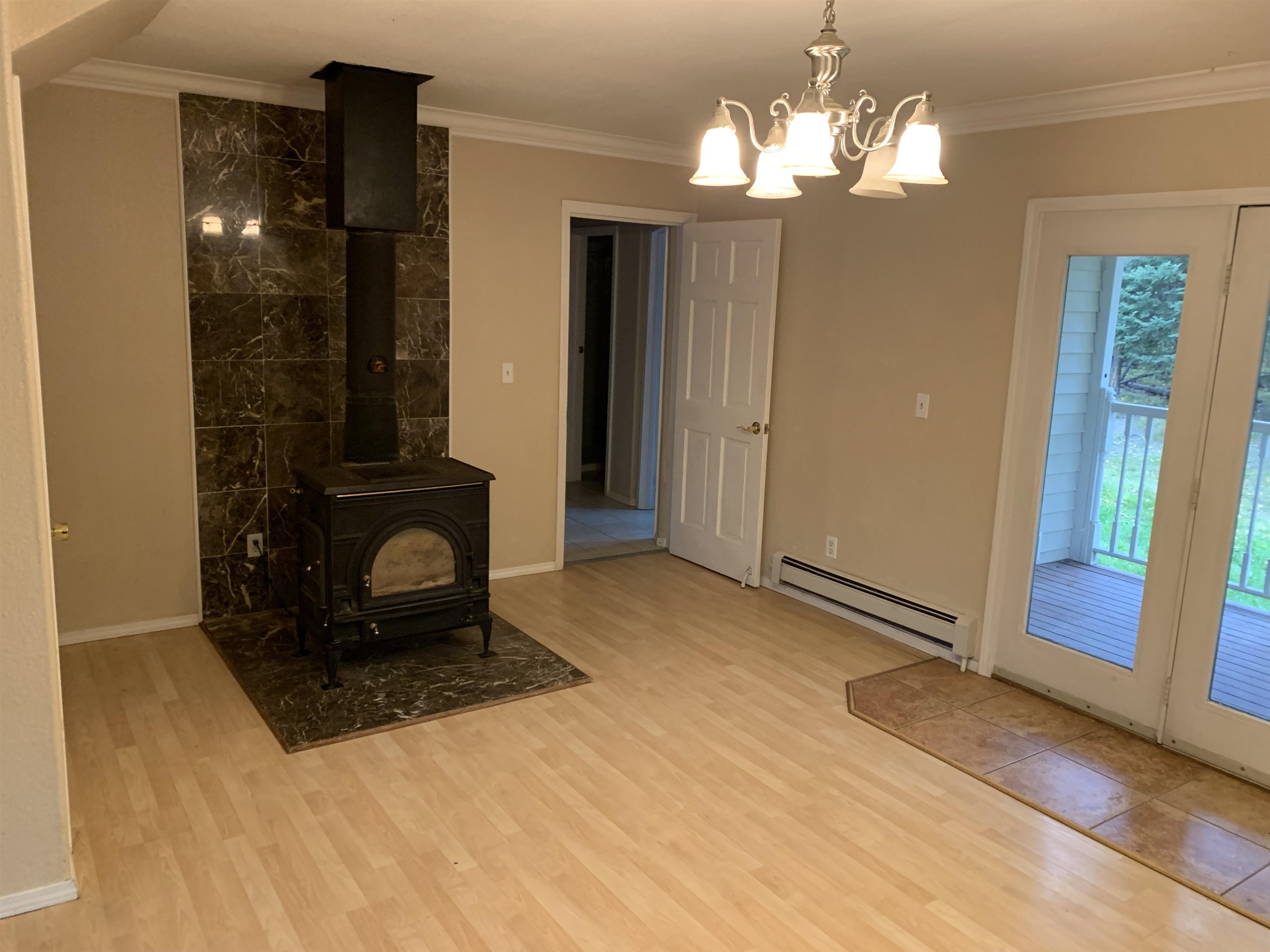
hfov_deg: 67.3
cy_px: 476
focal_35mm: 26
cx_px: 635
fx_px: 954
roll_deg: -3.5
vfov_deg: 53.1
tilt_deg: -9.9
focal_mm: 4.25
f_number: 1.8
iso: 250
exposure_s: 1/60
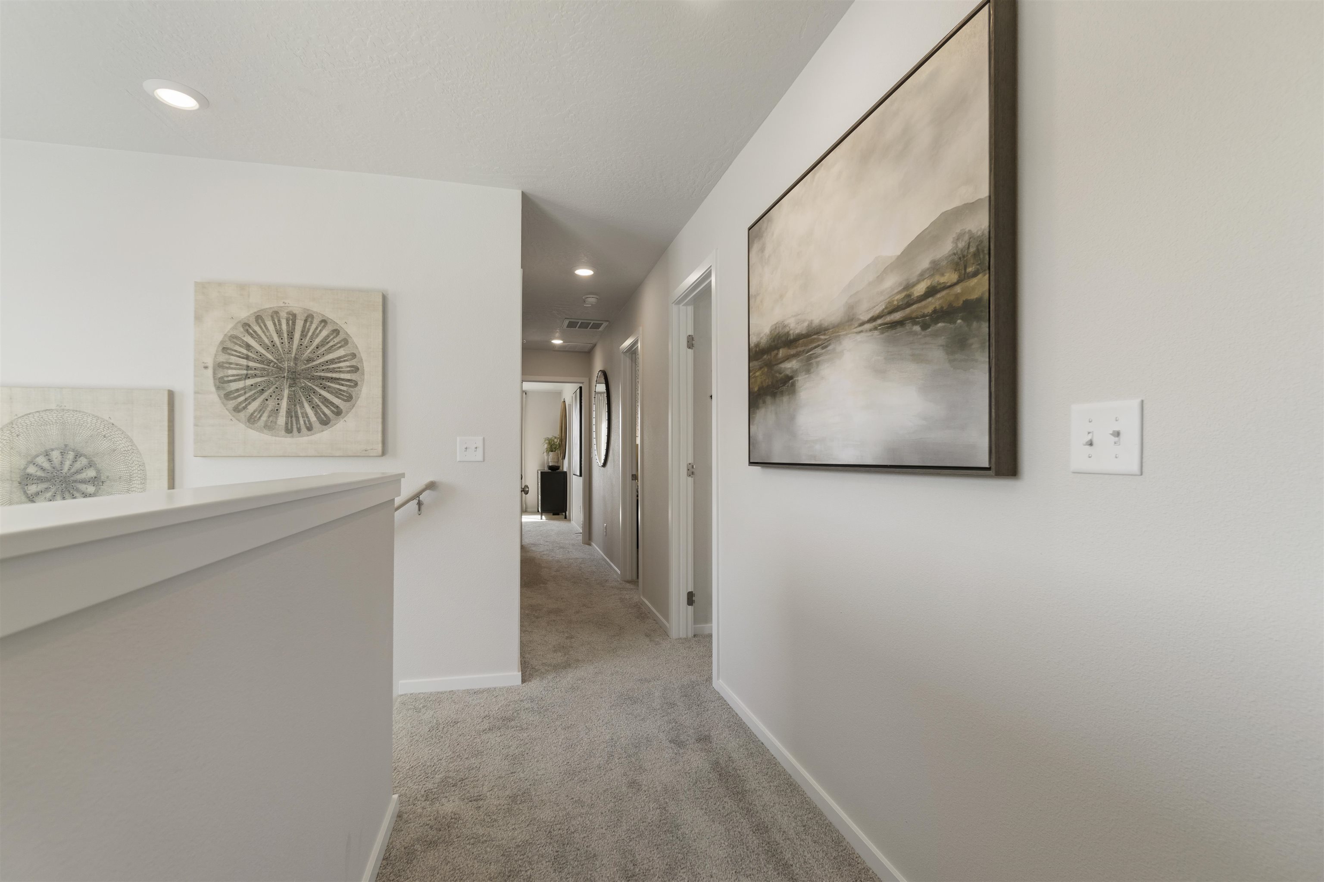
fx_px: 551
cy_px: 441
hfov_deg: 100.4
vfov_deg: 77.3
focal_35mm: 15
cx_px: 662
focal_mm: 10
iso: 200
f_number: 4
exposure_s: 1/30
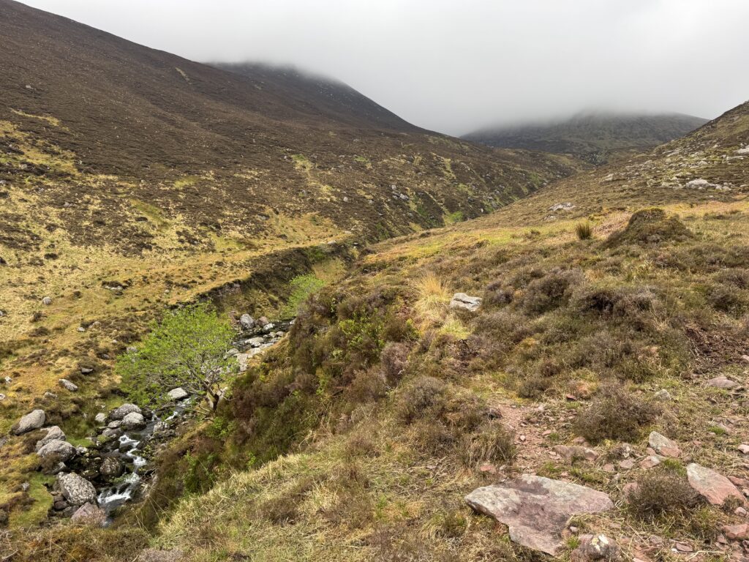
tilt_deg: -1.3
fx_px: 519
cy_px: 281
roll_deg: -0.8
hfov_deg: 71.6
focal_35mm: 24
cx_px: 374
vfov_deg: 56.8
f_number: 1.78
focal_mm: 6.76
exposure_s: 1/394
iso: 80
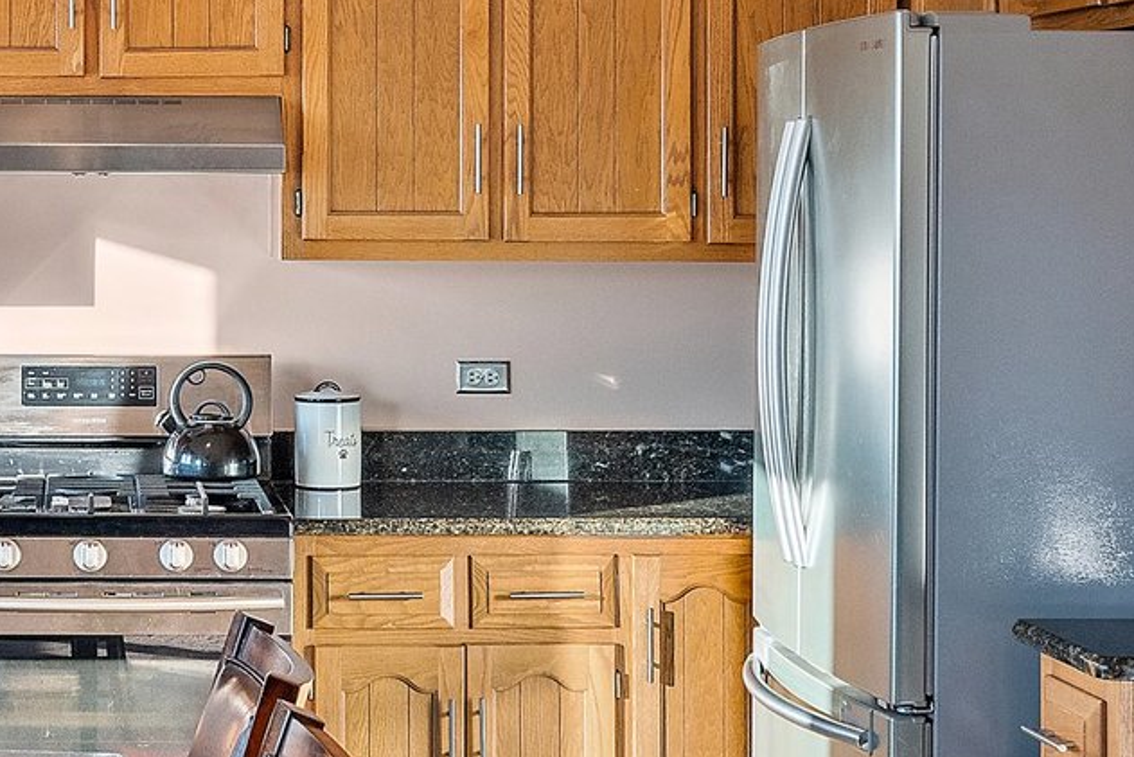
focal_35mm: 77
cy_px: 164
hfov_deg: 25.4
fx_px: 2426
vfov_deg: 17.6
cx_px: 97
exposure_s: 1/3
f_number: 9
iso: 800
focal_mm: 20.5
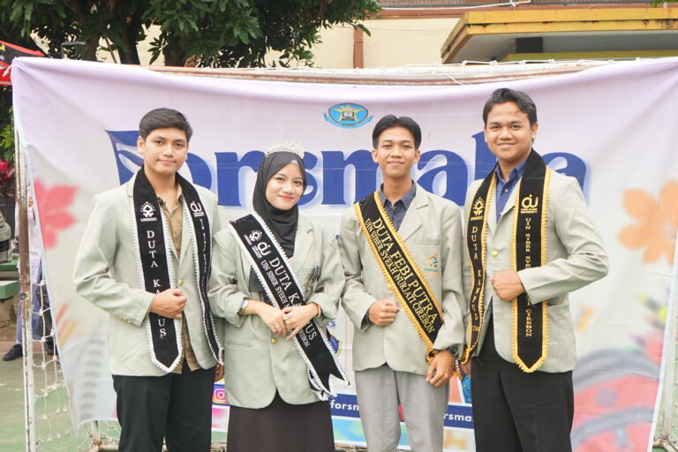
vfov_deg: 26.5
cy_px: 226
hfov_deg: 38.9
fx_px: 960
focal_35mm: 51
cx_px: 339
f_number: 5.6
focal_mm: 34
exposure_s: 1/200
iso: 250
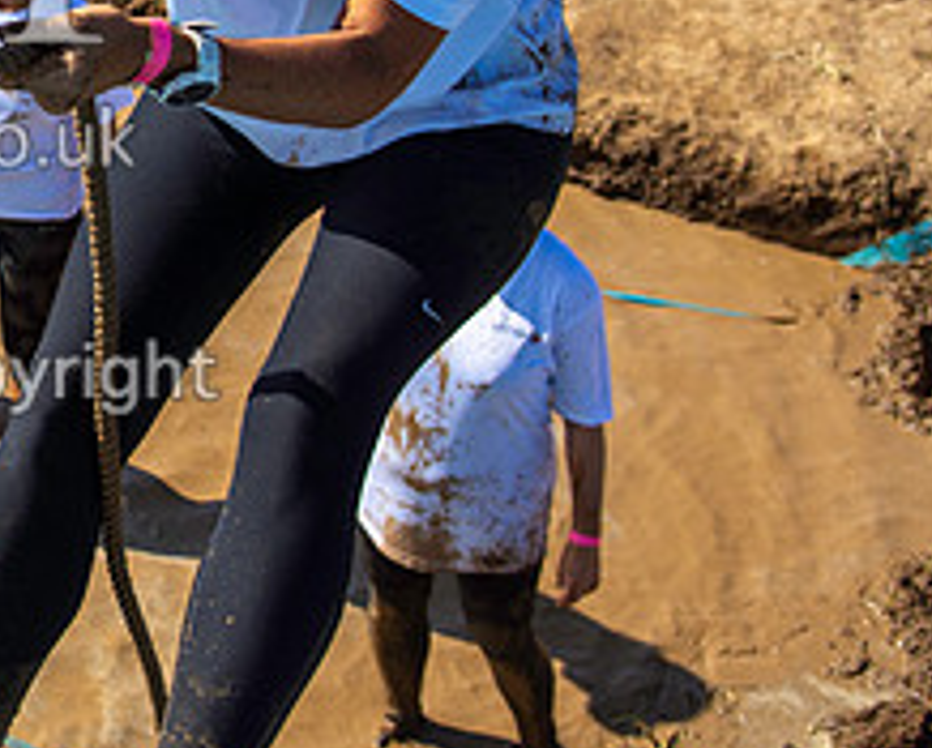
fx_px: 2375
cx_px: -235
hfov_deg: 20.5
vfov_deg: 17.5
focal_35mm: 86
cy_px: -2
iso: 100
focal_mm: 23
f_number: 4
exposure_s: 1/6400
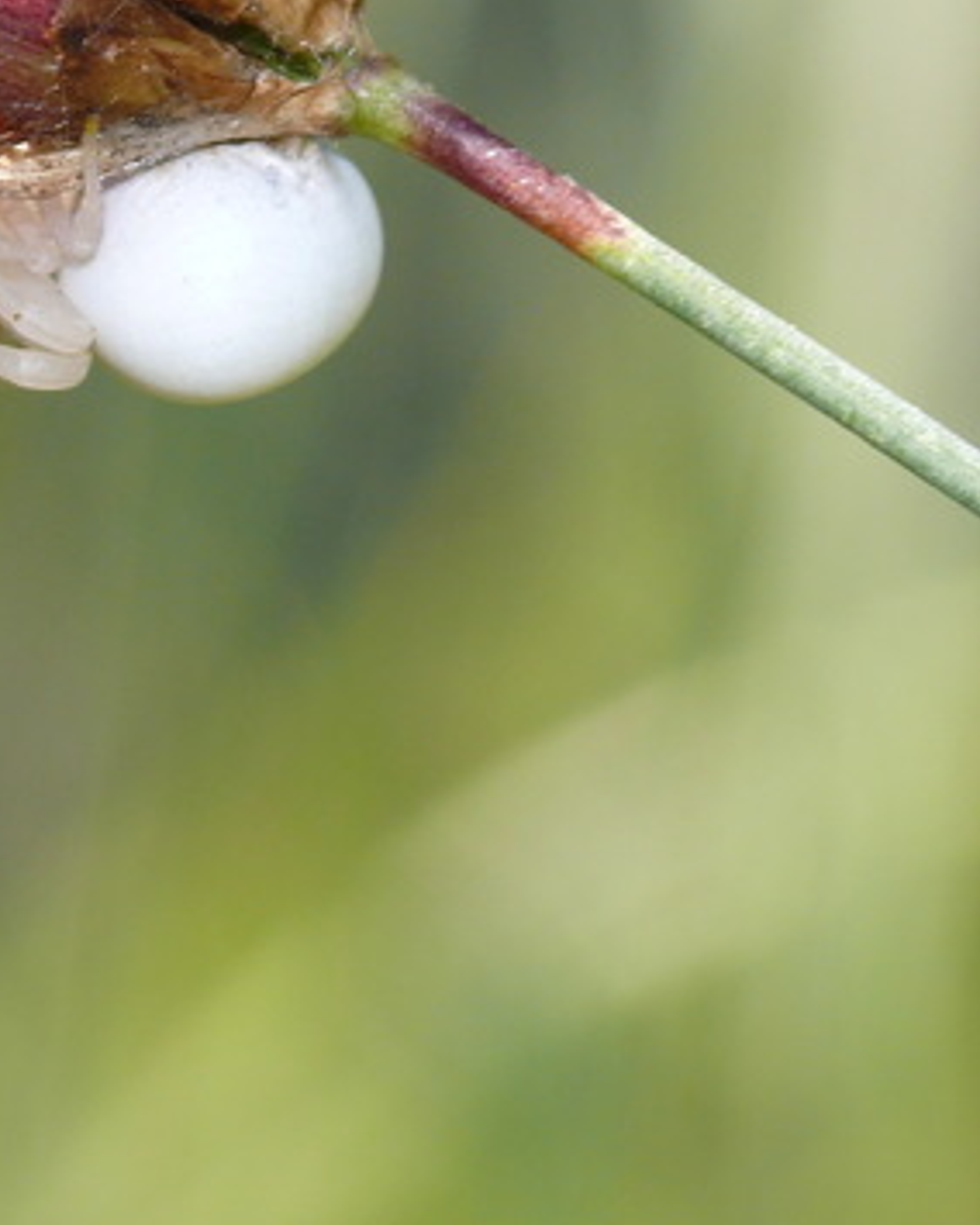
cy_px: 162
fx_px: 15227
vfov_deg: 4.6
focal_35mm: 420
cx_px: -195
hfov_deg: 3.7
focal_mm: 37.9
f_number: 5
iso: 100
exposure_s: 1/250
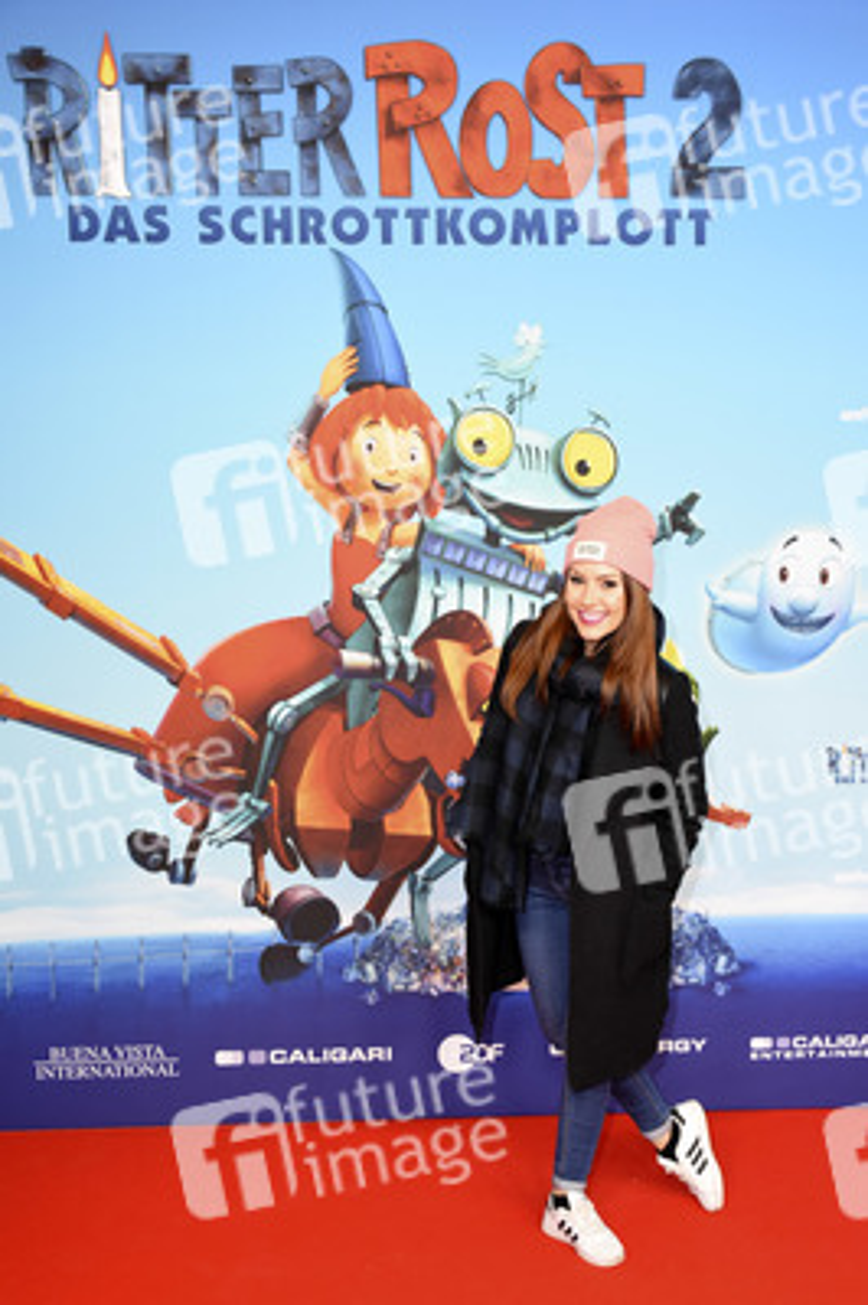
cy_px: 652
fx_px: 1304
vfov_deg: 53.2
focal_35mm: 36
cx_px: 434
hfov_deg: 36.8
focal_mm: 24
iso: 1100
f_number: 4.5
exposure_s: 1/160
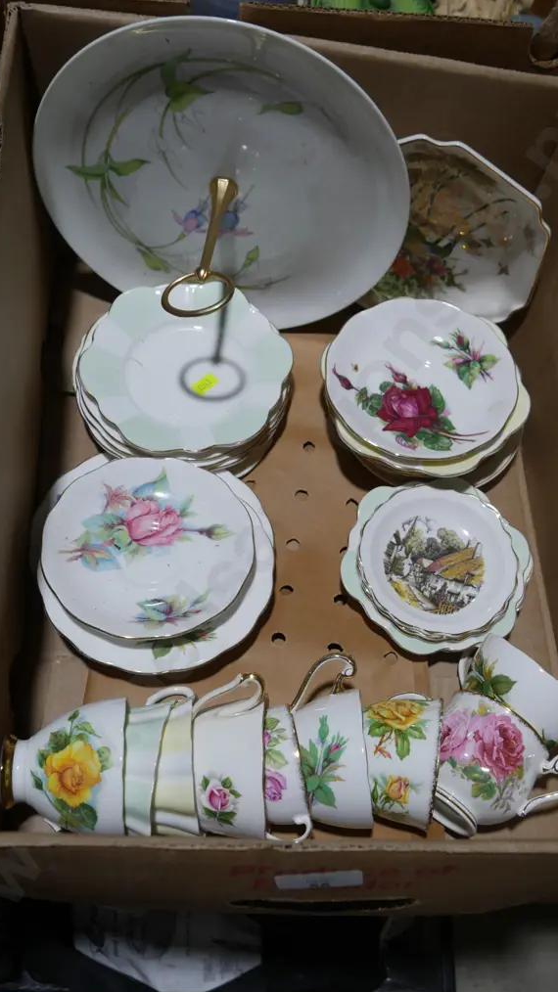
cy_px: 500
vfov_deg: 59.5
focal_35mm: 33
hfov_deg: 35.6
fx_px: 868
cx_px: 292
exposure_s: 1/160
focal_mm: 15
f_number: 4.5
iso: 200
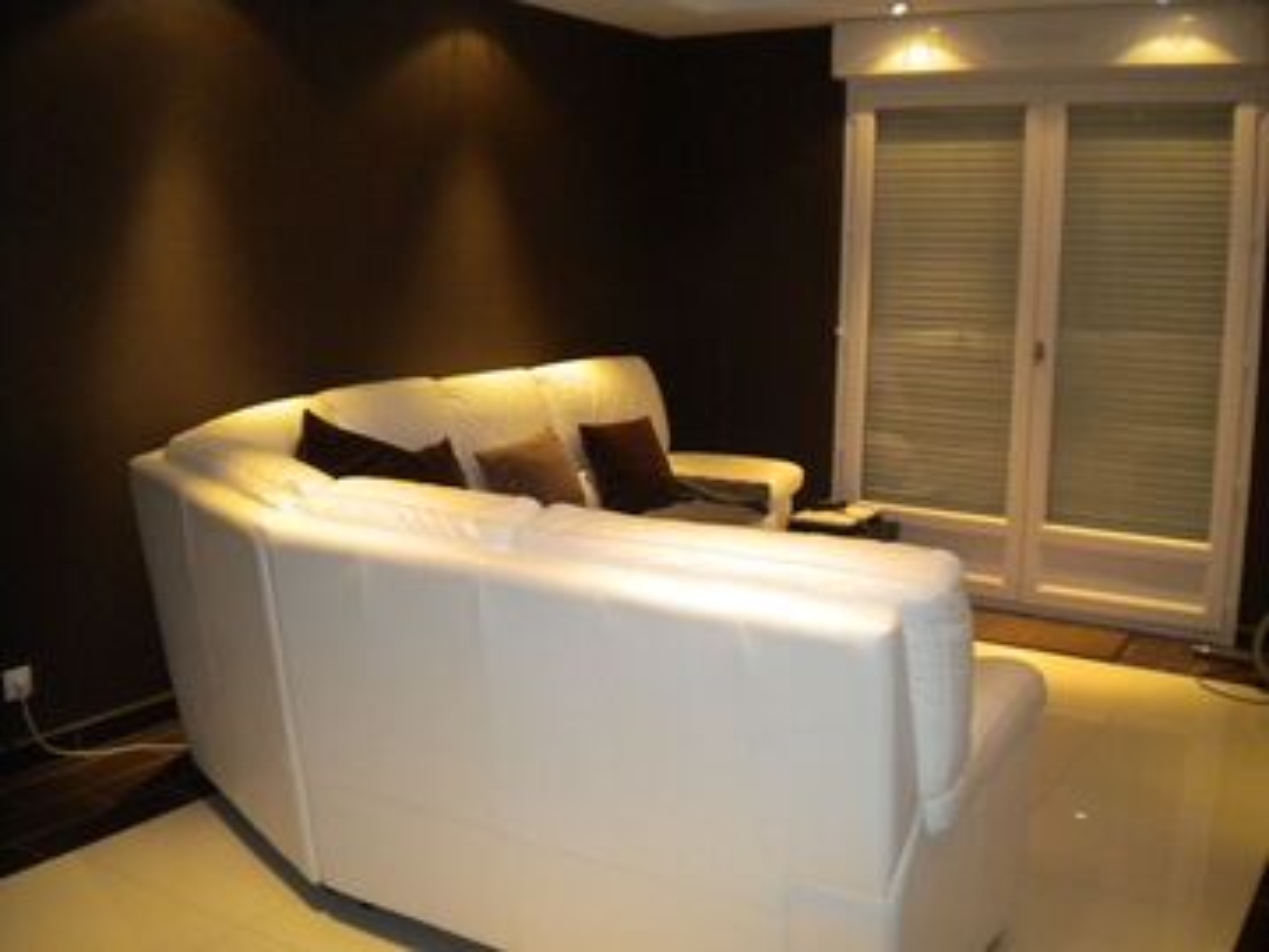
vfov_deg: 40.7
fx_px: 1283
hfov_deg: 52.6
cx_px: 634
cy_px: 476
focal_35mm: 35
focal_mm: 6.3
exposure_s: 1/30
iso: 400
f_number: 3.1
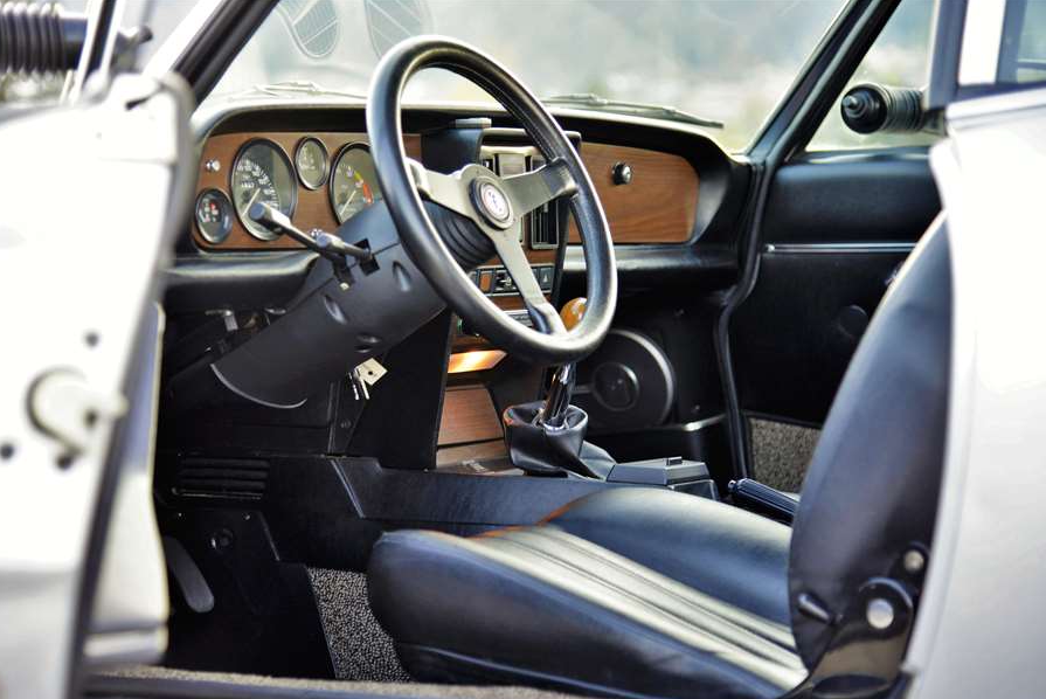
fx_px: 2646
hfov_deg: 22.4
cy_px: 372
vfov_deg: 15.0
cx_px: 493
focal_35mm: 91
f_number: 4
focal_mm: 85
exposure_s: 1/60
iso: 400
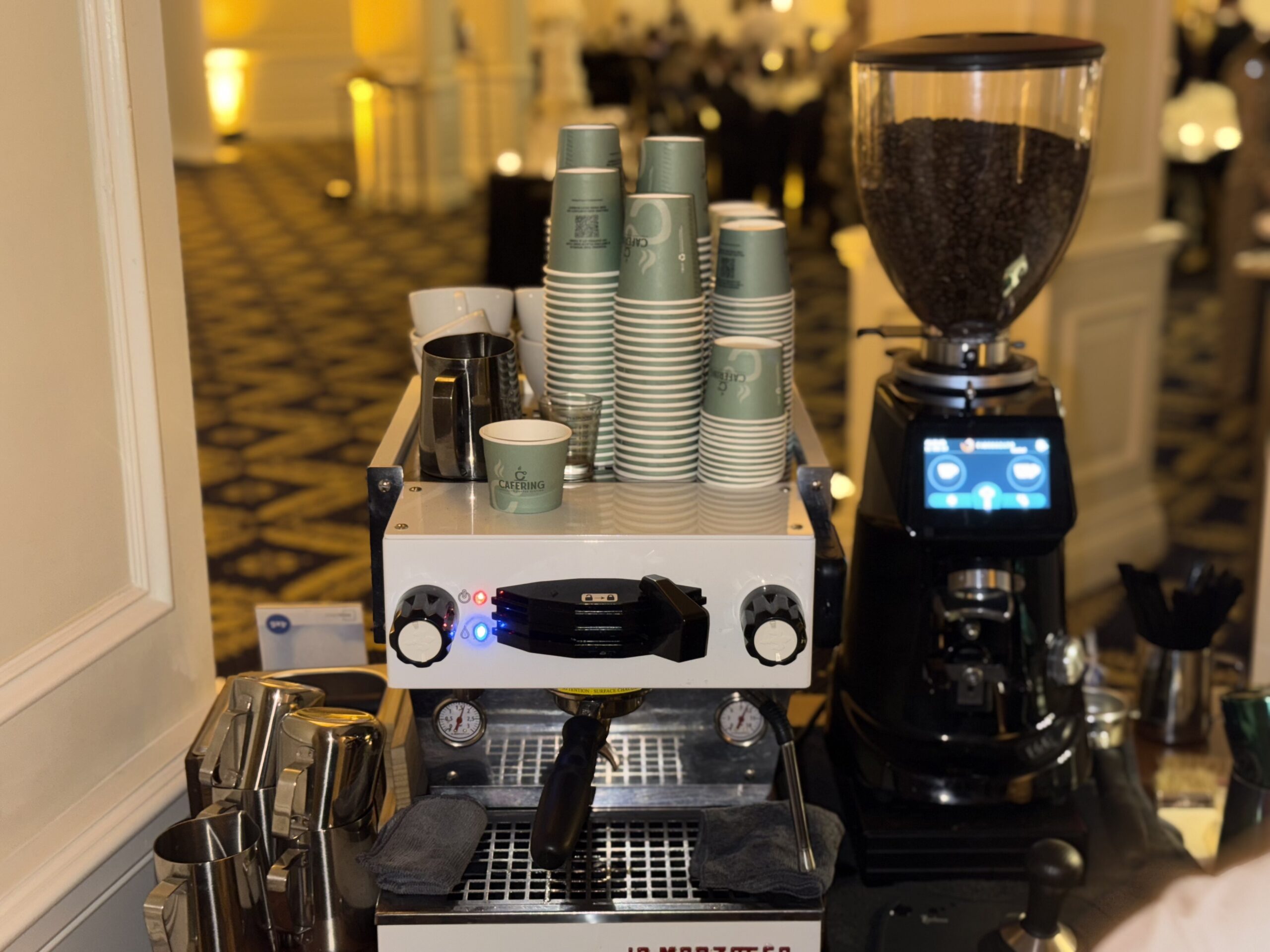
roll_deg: +0.3
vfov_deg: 30.3
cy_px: 476
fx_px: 1761
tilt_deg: -15.0
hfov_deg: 39.7
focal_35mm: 48
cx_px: 635
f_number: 1.78
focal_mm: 6.76
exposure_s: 1/5
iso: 64
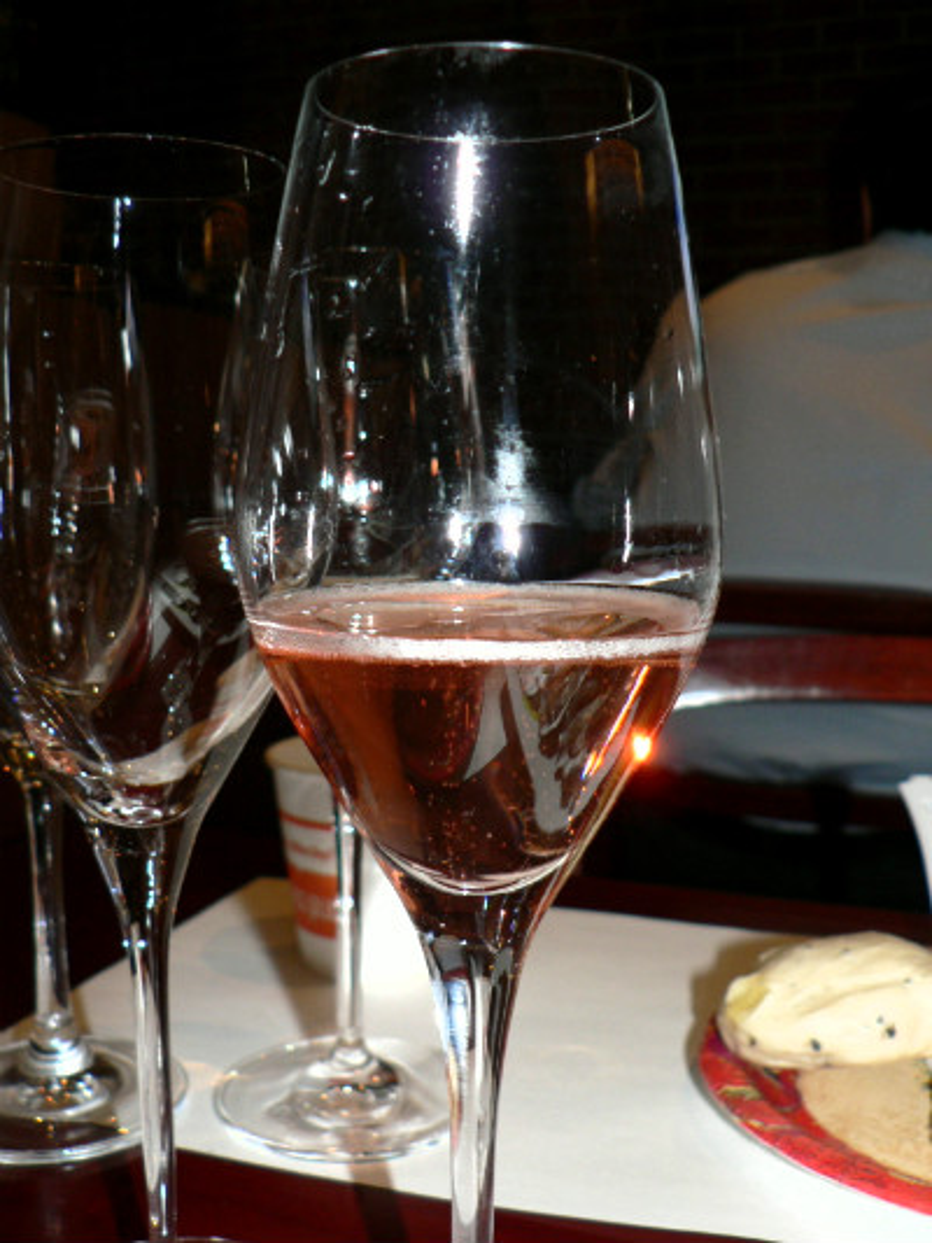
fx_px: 1292
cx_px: 466
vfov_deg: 51.3
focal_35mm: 36
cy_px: 622
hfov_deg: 39.7
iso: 100
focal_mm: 6
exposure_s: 1/60
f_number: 2.8
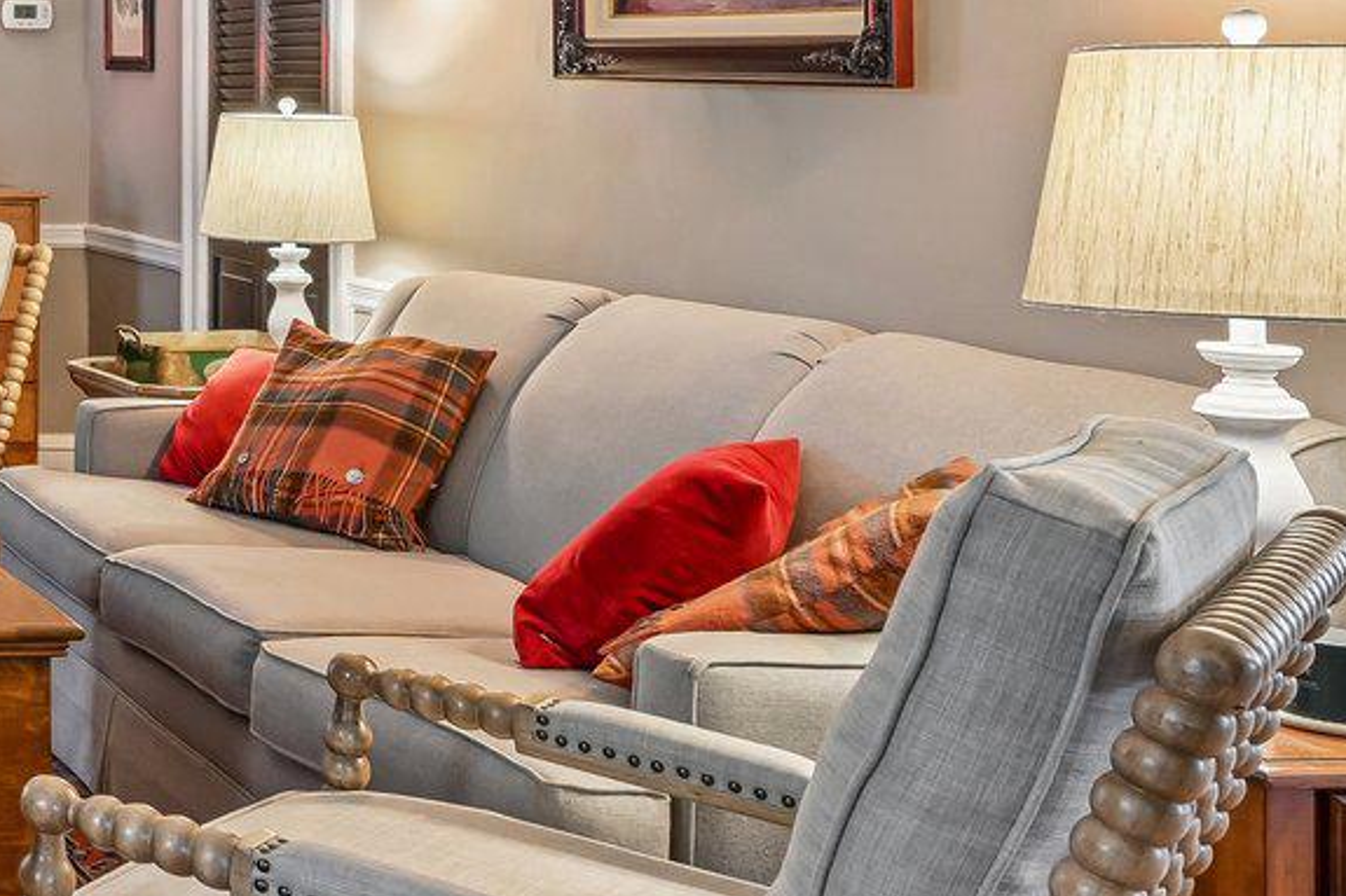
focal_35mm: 57
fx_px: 2130
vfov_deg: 22.4
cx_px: -655
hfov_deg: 26.1
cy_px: -90
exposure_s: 1/6
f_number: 8
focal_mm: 16
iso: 800
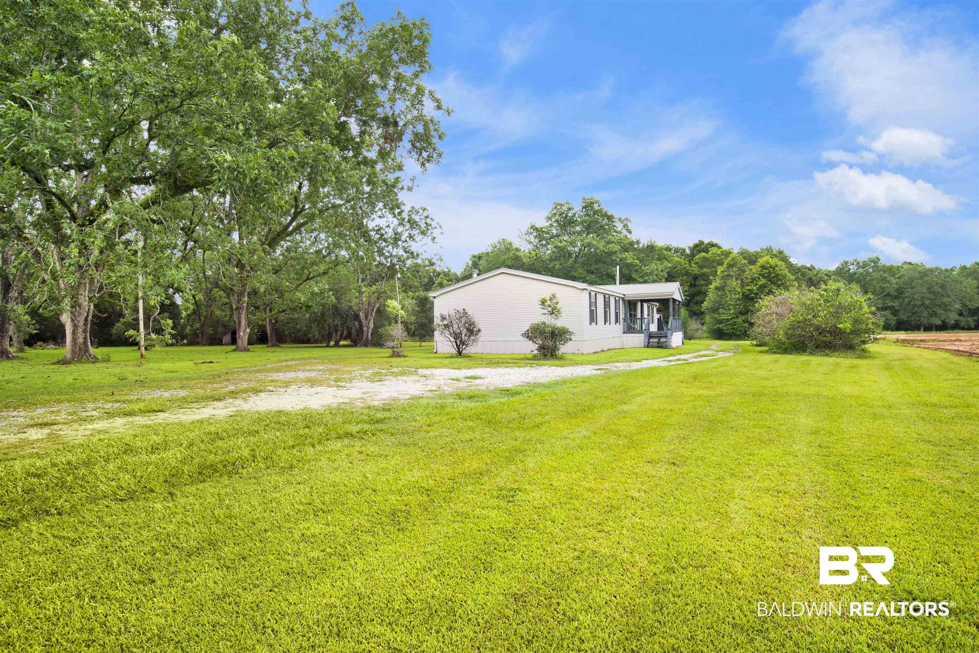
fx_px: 489
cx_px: 490
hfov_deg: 90.0
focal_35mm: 18
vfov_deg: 67.4
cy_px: 326
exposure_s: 1/30
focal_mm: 18
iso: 200
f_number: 11
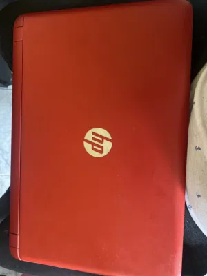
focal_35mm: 26
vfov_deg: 67.3
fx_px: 207
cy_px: 138
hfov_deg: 53.1
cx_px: 104
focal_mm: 4.25
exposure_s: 1/33
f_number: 1.8
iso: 640
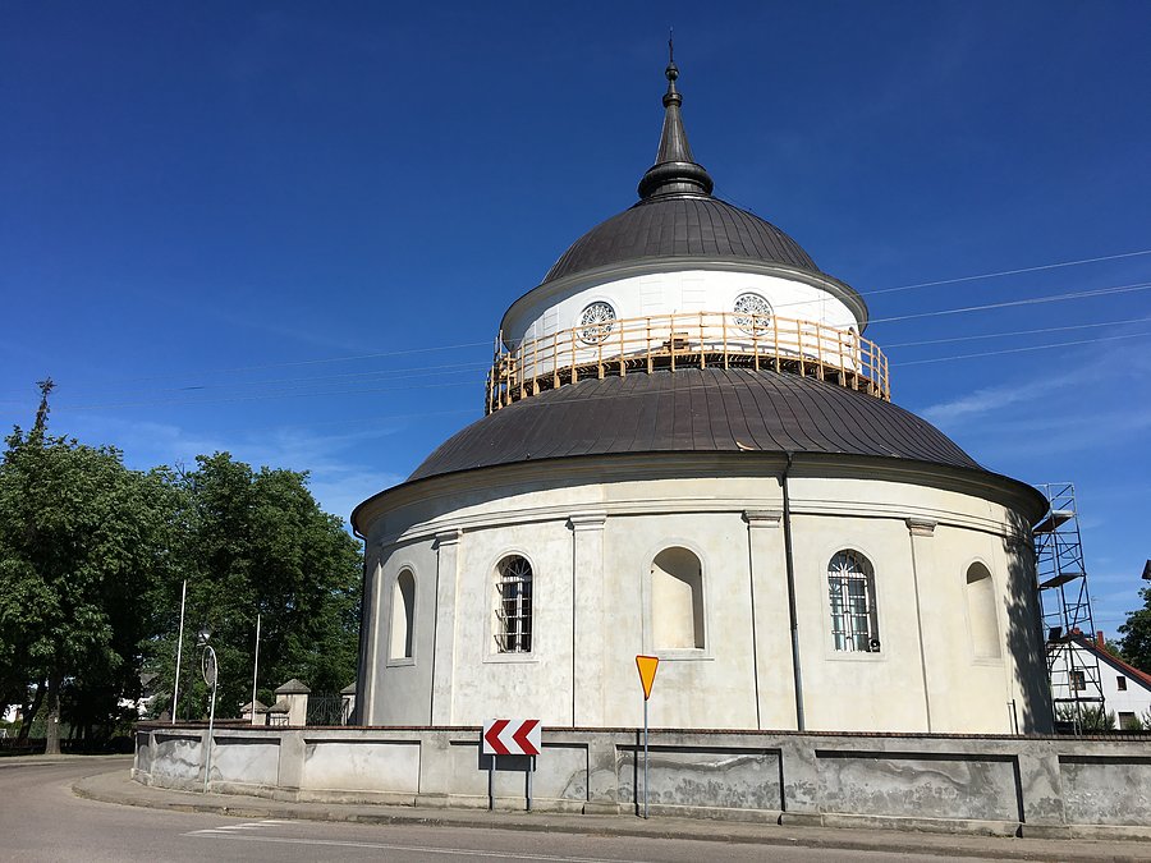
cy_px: 432
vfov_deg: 48.2
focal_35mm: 29
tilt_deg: +15.2
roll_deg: +0.1
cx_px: 576
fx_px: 964
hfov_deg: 61.7
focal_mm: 4.15
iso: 25
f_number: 2.2
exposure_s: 1/2959
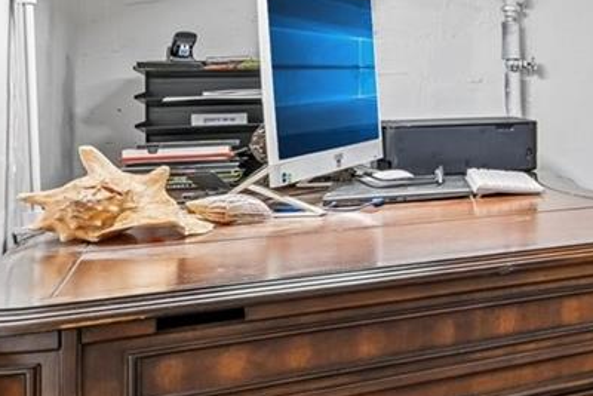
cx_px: 1167
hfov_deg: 19.8
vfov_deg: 23.7
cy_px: 55
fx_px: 923
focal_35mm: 56
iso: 400
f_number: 9
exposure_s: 1/6
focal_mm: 14
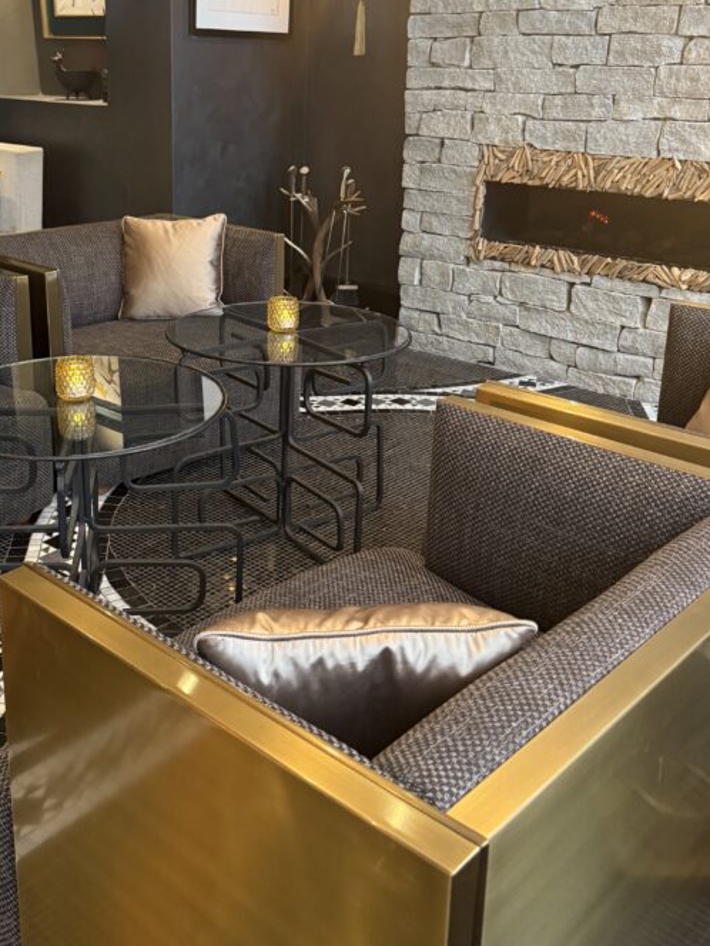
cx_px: 224
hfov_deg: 38.1
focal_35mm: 37
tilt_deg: -14.9
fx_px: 1012
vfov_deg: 49.4
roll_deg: -0.7
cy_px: 331
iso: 500
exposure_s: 1/50
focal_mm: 6.76
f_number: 1.78
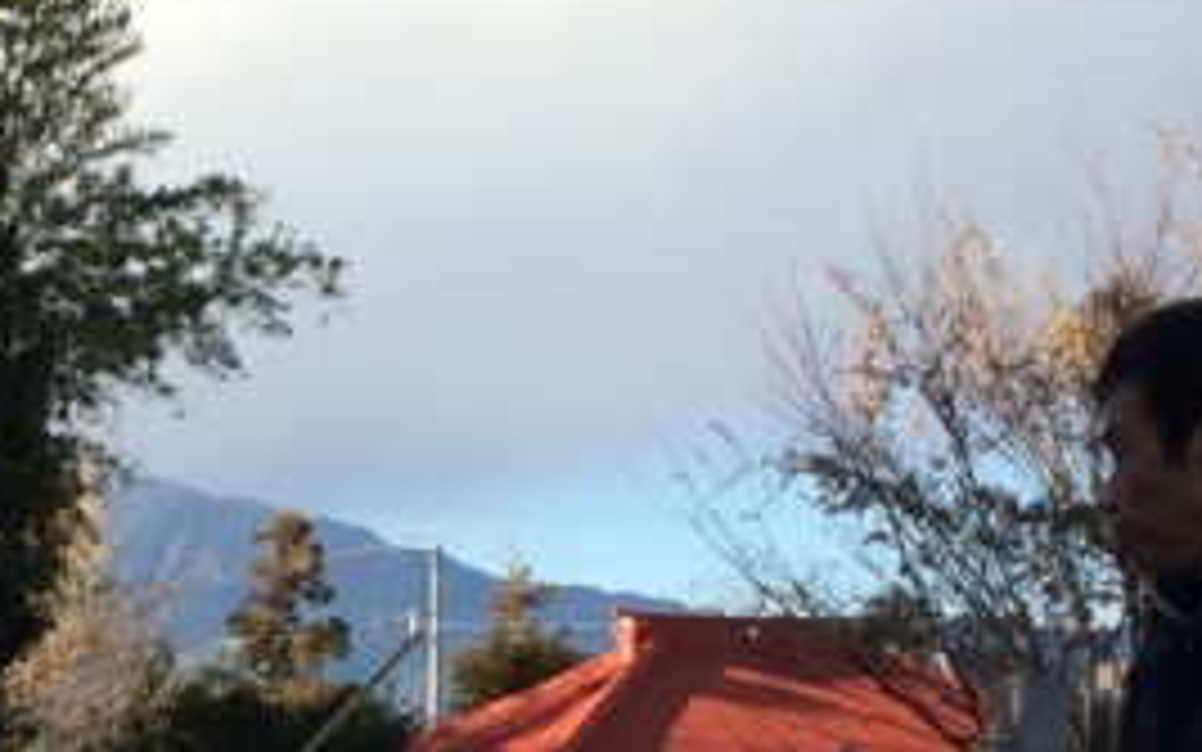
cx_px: -140
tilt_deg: -1.8
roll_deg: +1.1
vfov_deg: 10.9
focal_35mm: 118
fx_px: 3866
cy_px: 905
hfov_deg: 17.1
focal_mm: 4.15
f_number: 2.2
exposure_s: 1/820
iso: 32
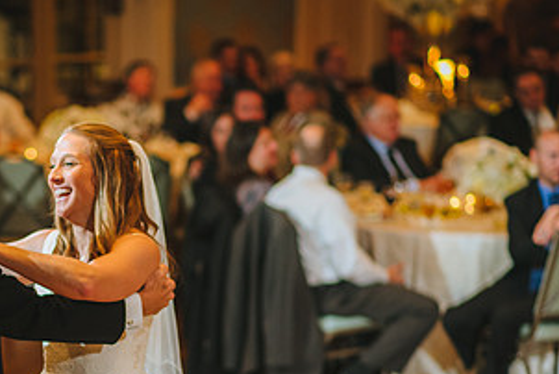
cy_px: 342
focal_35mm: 163
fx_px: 2533
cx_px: 76
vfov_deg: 8.4
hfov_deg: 12.5
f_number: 2.2
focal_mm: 85
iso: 1250
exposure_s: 1/160
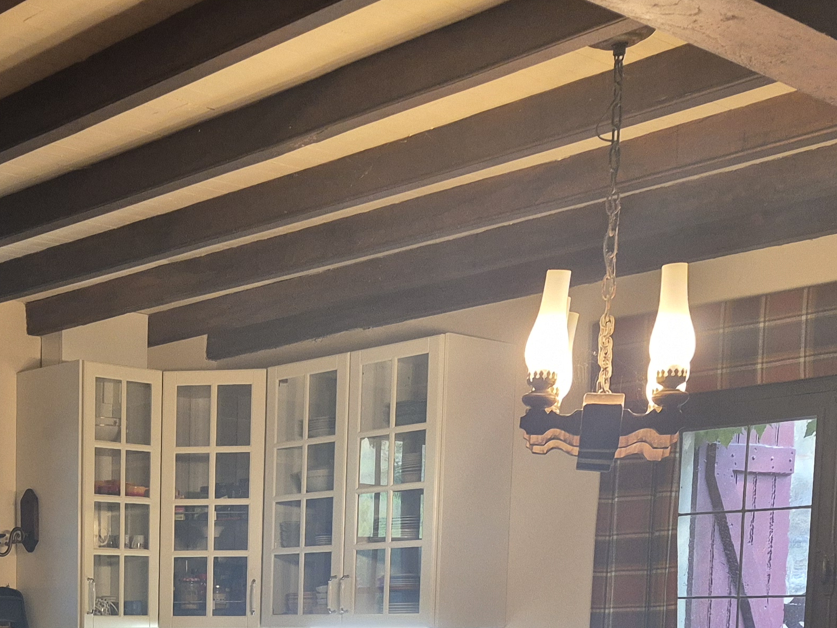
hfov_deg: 31.1
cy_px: 784
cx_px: 26
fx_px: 1403
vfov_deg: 22.9
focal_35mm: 58
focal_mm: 5.4
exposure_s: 1/100
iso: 200
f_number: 1.8
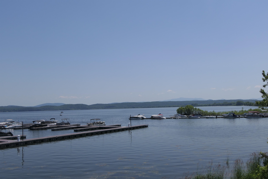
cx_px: 134
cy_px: 90
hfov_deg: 54.4
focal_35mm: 35
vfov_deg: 37.9
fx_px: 261
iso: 125
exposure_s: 1/800
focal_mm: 13
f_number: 4
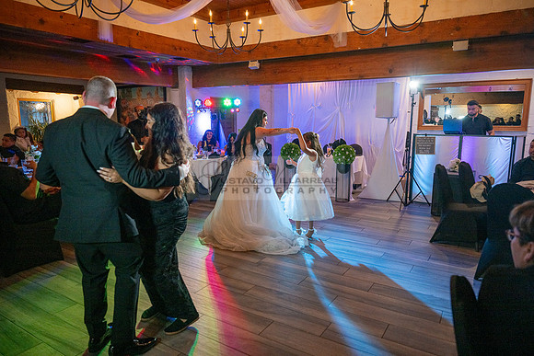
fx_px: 356
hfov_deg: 73.7
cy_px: 178
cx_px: 267
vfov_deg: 53.2
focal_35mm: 24
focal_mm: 24
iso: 500
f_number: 3.2
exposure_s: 1/200
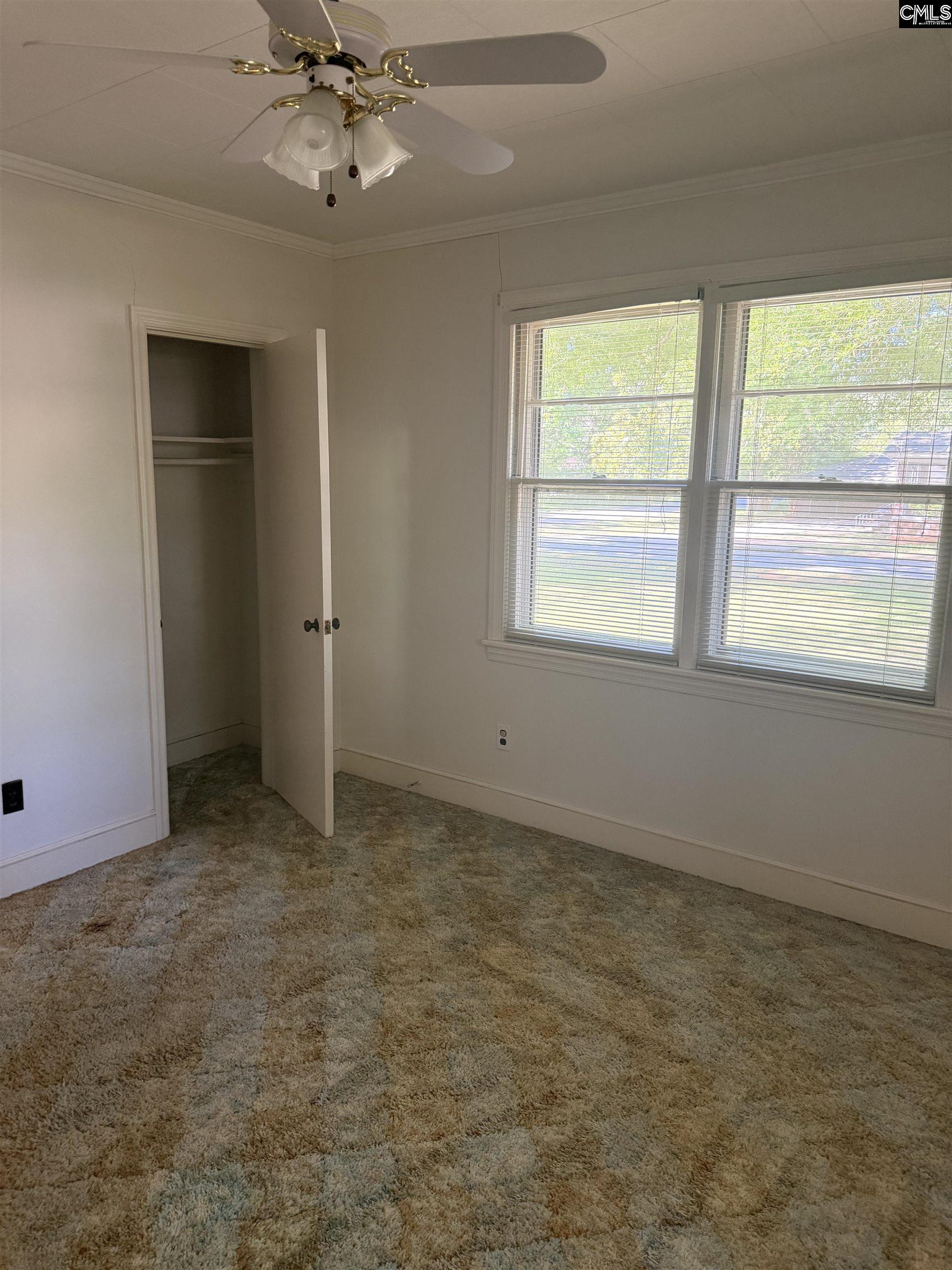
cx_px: 476
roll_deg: -1.6
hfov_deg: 56.8
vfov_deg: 71.6
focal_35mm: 24
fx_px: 880
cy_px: 635
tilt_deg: -10.1
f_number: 1.78
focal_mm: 6.76
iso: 320
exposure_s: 1/60
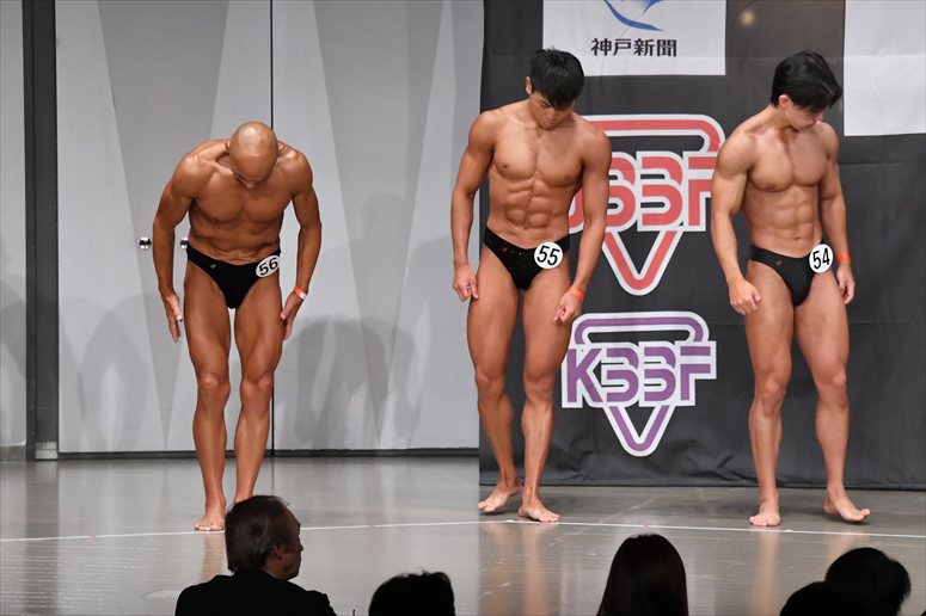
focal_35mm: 202
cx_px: 463
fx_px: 5193
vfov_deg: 6.8
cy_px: 308
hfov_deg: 10.2
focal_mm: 135
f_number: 5.6
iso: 6400
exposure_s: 1/400
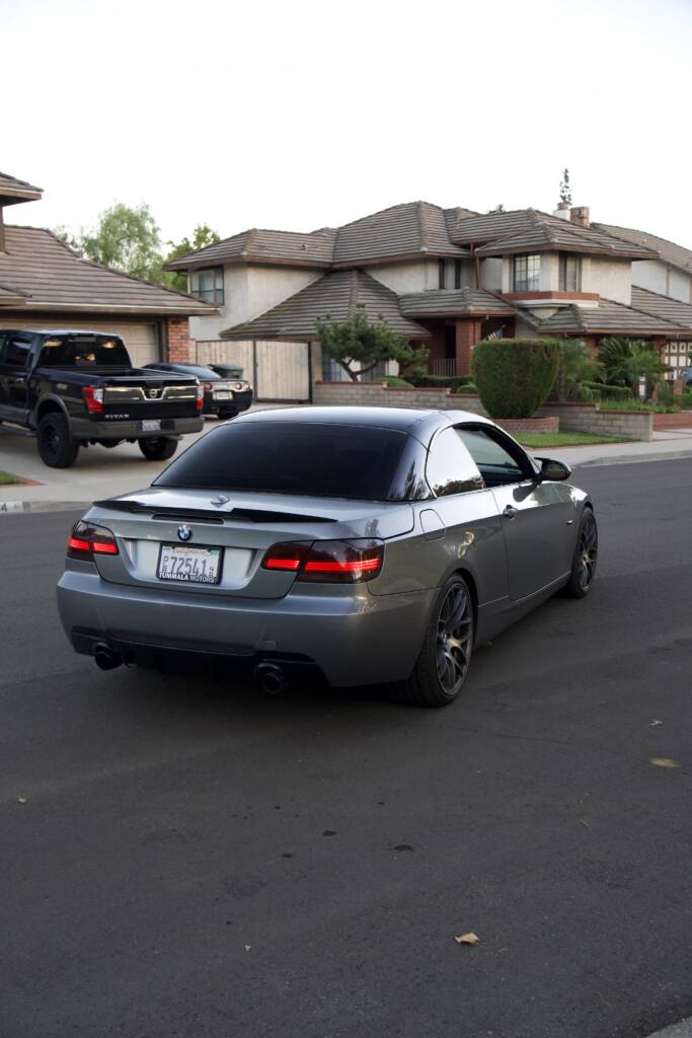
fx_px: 1124
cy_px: 519
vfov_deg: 49.5
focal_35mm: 39
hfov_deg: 34.2
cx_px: 346
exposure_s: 1/320
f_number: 3.2
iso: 1600
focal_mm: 26
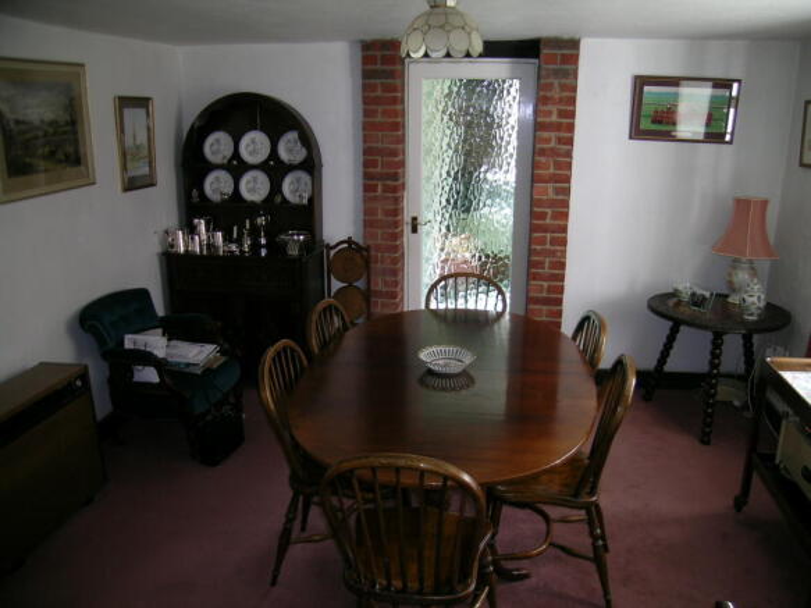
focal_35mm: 28
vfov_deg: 49.7
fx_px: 656
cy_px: 304
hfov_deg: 63.5
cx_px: 406
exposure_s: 1/30
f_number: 2.8
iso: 50
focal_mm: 5.8
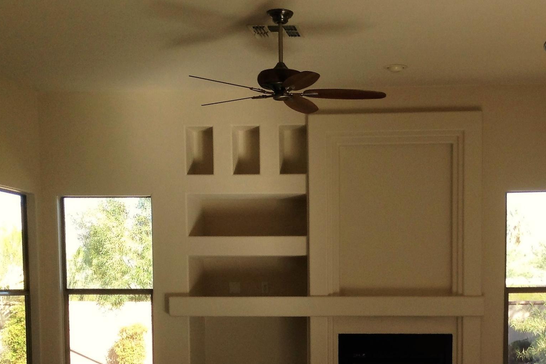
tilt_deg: -3.9
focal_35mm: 67
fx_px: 1016
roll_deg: -1.1
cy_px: 370
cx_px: 357
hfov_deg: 29.9
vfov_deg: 19.7
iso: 50
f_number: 2.4
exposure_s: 1/122
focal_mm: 4.12
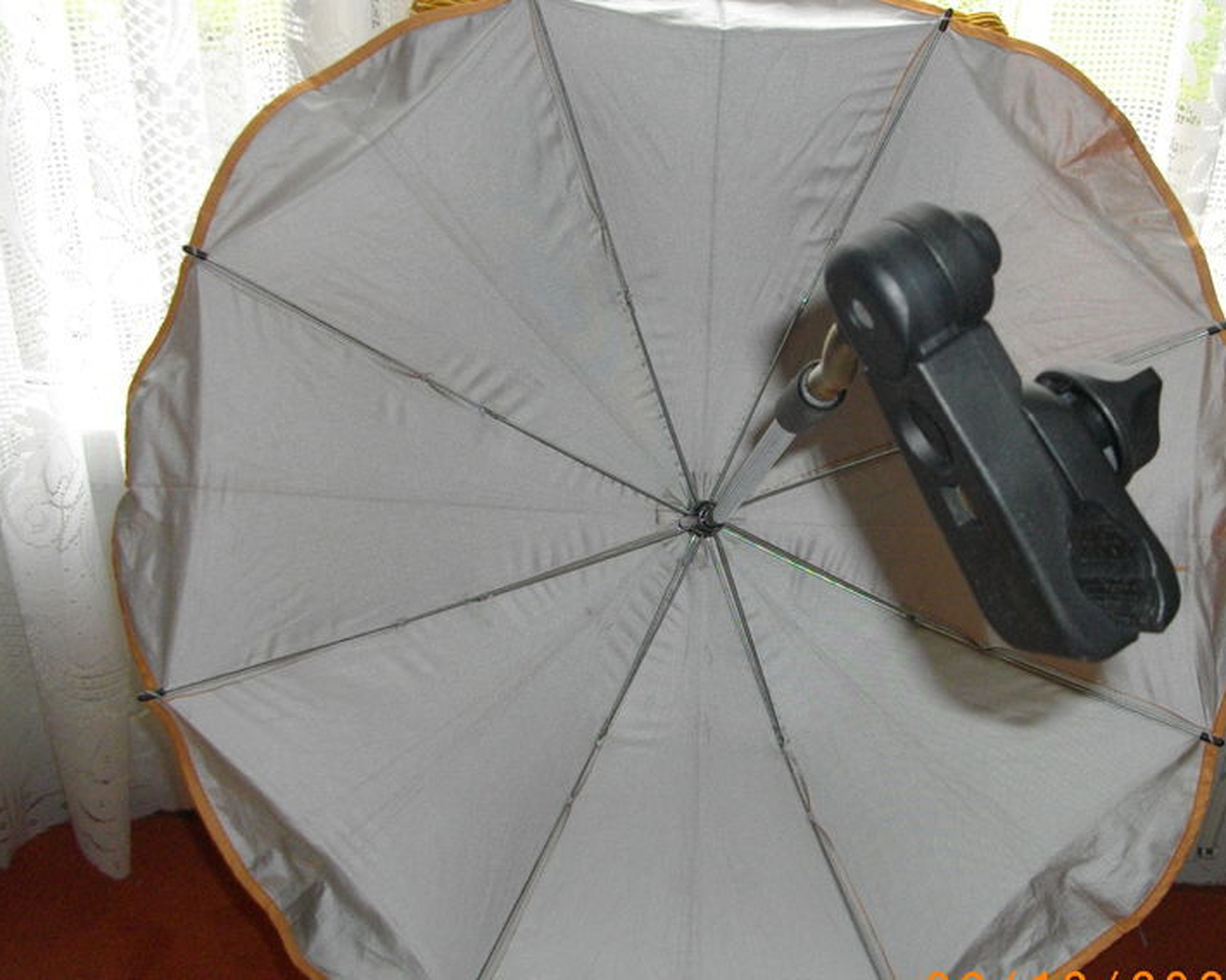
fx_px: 1597
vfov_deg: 34.1
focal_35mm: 44
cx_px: 775
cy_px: 481
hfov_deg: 41.7
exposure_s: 1/50
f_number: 2.9
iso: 200
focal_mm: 5.7
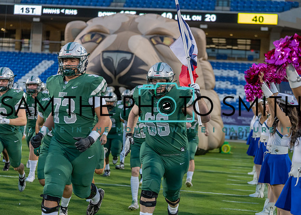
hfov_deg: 26.2
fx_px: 647
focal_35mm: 76
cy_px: 108
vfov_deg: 18.9
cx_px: 150
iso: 2000
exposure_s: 1/1000
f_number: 2.8
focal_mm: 70
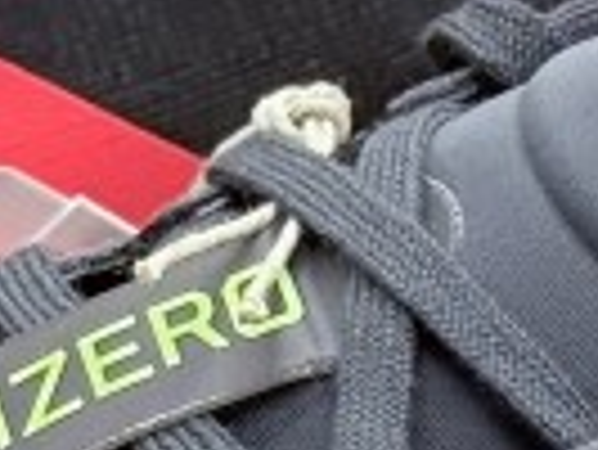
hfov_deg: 12.8
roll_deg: -0.6
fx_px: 2663
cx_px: 380
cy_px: 68
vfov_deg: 9.6
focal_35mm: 154
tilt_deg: -26.2
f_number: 1.78
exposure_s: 1/545
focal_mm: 6.76
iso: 64
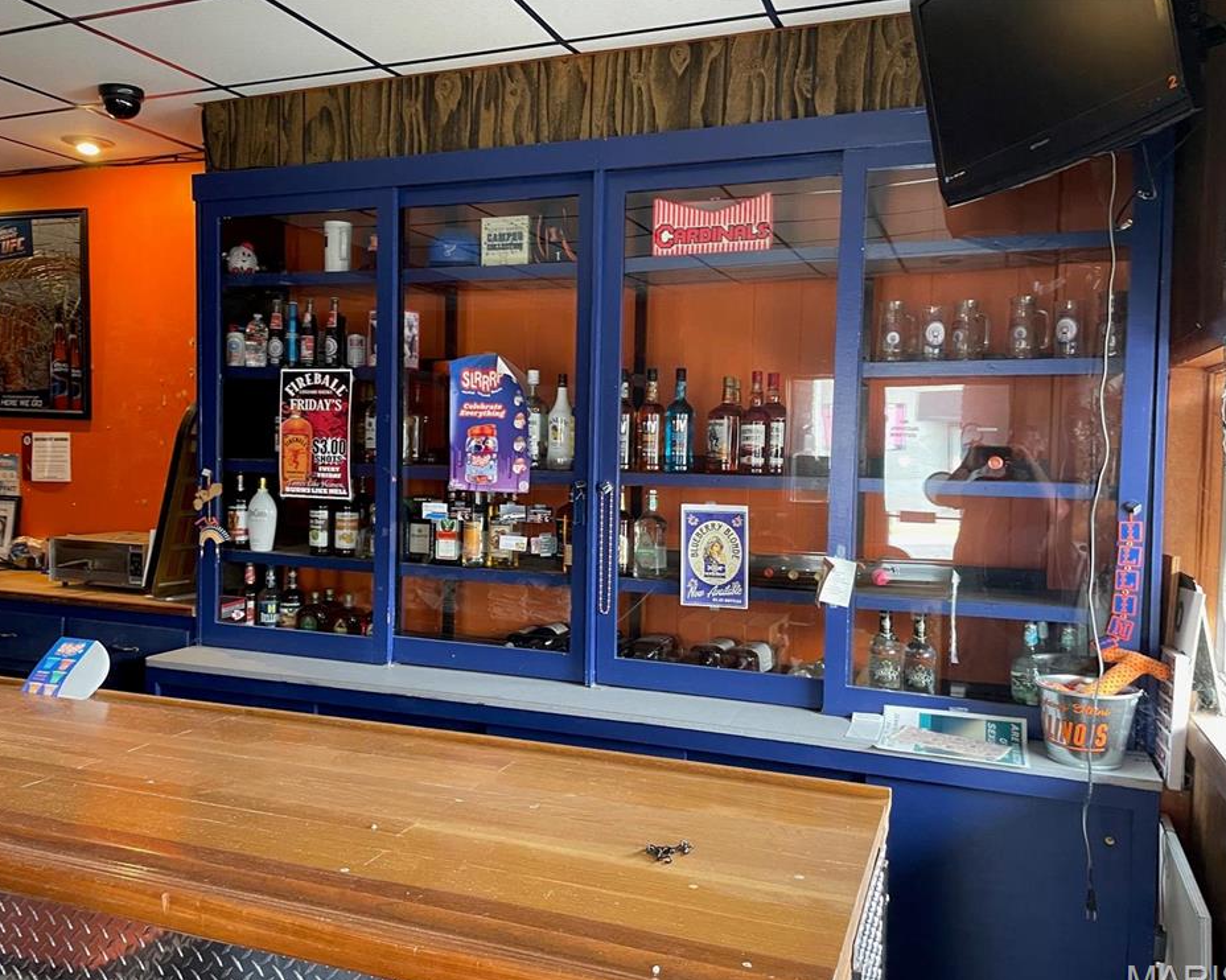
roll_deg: -0.1
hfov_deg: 62.2
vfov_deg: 51.5
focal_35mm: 28
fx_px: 1016
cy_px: 501
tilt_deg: -3.5
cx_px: 583
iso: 250
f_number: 1.6
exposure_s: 1/60
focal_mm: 4.2
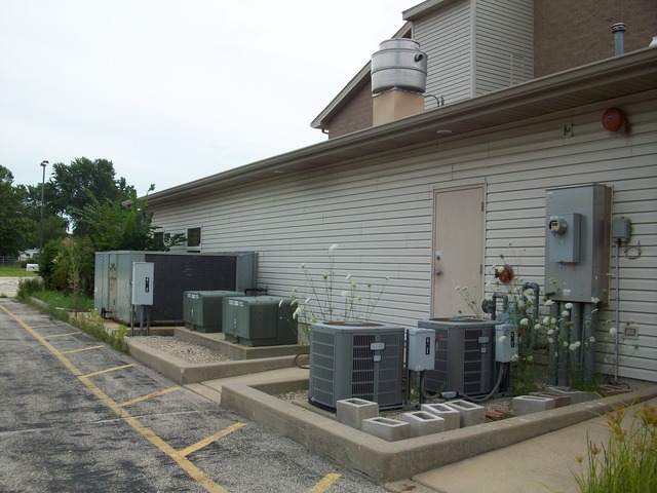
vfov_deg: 41.8
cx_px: 328
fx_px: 645
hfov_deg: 54.0
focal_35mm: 34
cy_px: 246
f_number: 5.5
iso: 80
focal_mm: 5.7
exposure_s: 1/227
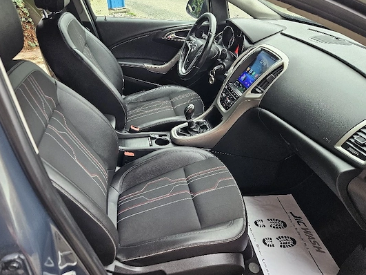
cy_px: 126
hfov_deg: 67.1
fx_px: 275
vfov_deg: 53.0
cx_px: 162
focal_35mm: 26
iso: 160
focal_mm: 5.4
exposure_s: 1/182
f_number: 1.8
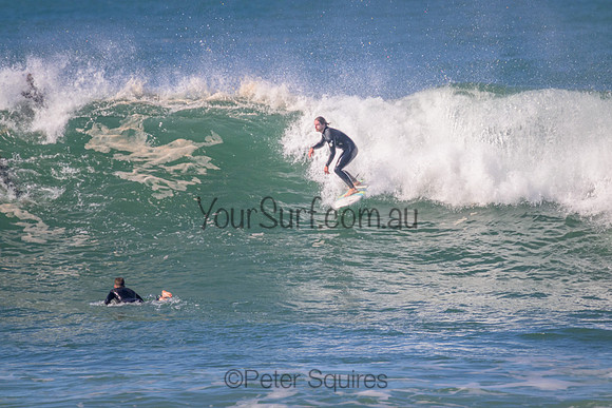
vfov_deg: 1.7
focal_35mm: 800
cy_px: 204
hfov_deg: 2.6
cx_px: 306
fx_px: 13603
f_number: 11
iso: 1250
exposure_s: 1/2000
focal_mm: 800
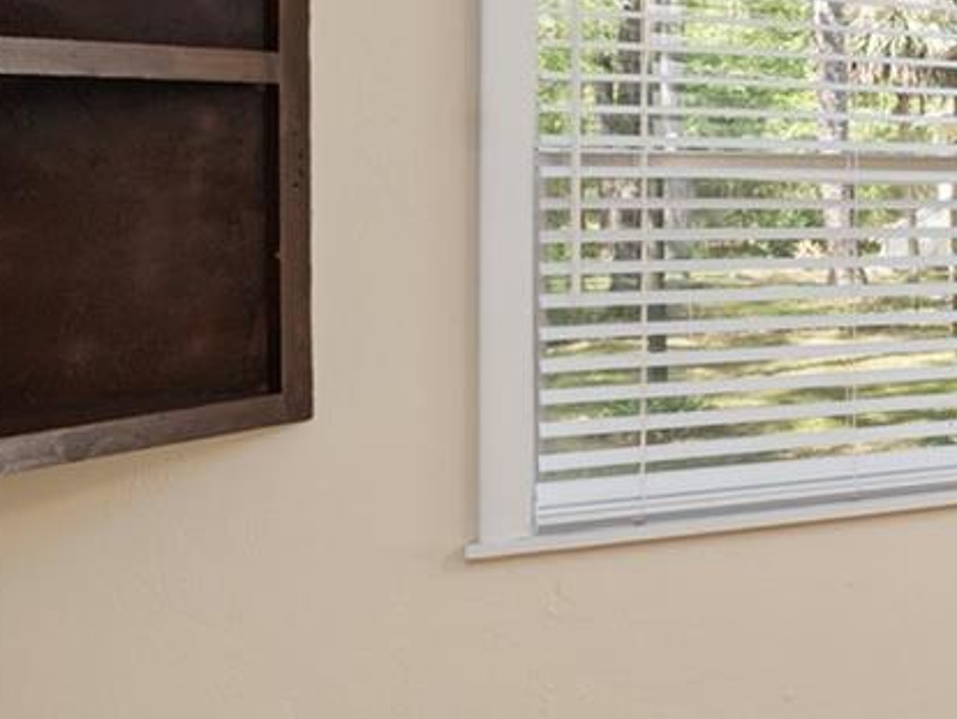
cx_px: 1833
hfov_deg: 20.5
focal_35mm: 52
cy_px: 104
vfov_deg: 27.3
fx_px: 1438
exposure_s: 1/13
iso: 400
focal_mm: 14
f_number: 7.1
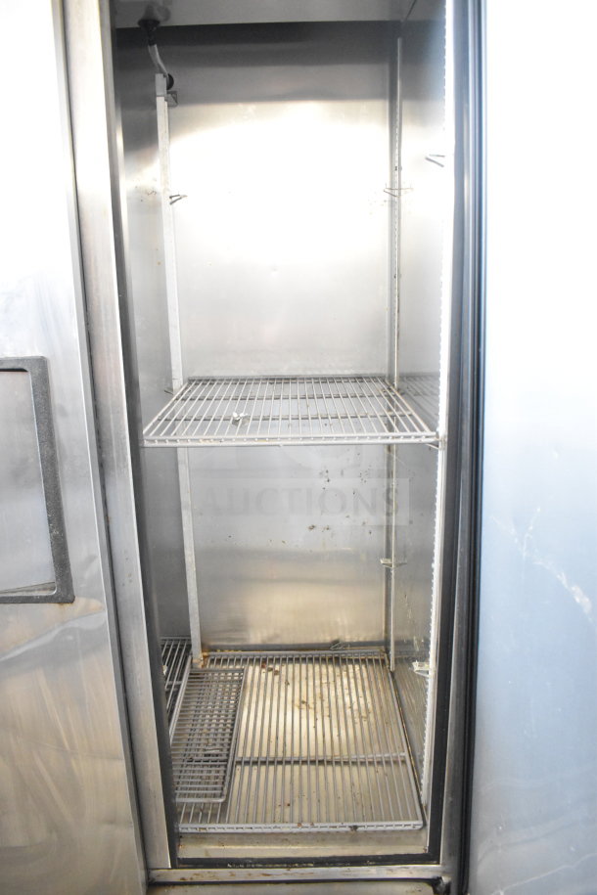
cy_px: 448
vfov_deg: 67.4
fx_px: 672
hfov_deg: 47.9
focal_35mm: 27
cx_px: 298
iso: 6400
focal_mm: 18
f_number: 4.5
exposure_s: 1/80
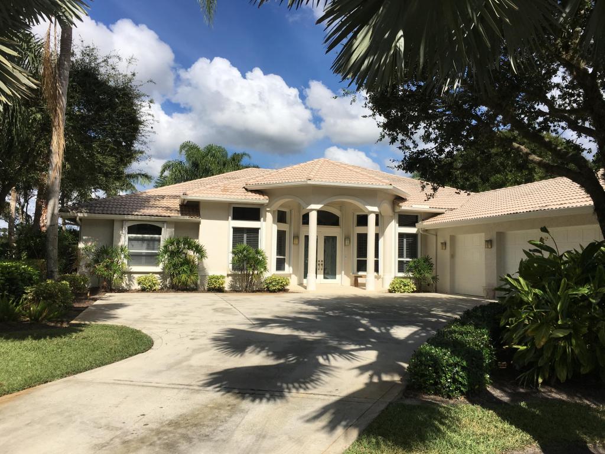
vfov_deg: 48.2
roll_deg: -1.8
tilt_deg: +4.6
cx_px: 302
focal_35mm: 29
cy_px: 227
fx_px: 507
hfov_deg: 61.7
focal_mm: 4.15
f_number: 2.2
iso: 25
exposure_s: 1/2747
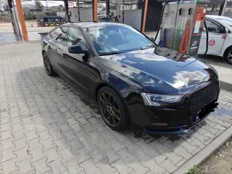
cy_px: 87
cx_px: 116
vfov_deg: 58.9
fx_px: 154
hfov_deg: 73.9
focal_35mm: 23
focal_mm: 6.06
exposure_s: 1/914
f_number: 1.6
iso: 64
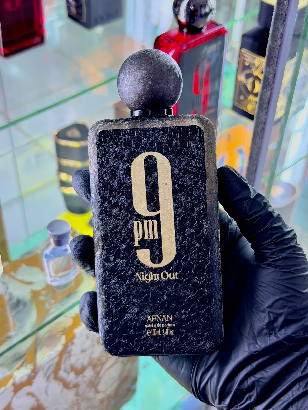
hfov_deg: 30.3
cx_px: 154
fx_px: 569
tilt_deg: -41.9
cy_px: 205
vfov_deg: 39.7
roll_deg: +0.1
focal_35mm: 48
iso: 125
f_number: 1.78
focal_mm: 6.76
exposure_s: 1/60
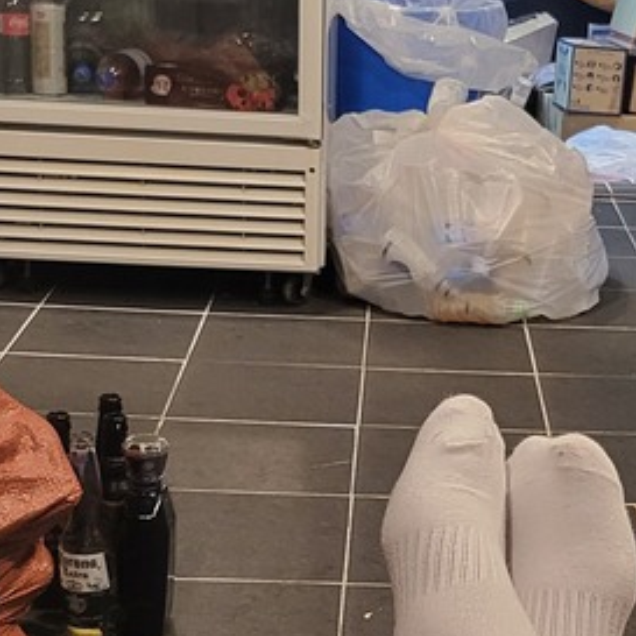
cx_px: 552
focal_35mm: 83
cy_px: 404
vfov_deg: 20.8
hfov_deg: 20.5
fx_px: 1725
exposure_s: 1/40
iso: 640
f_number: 1.8
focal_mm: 5
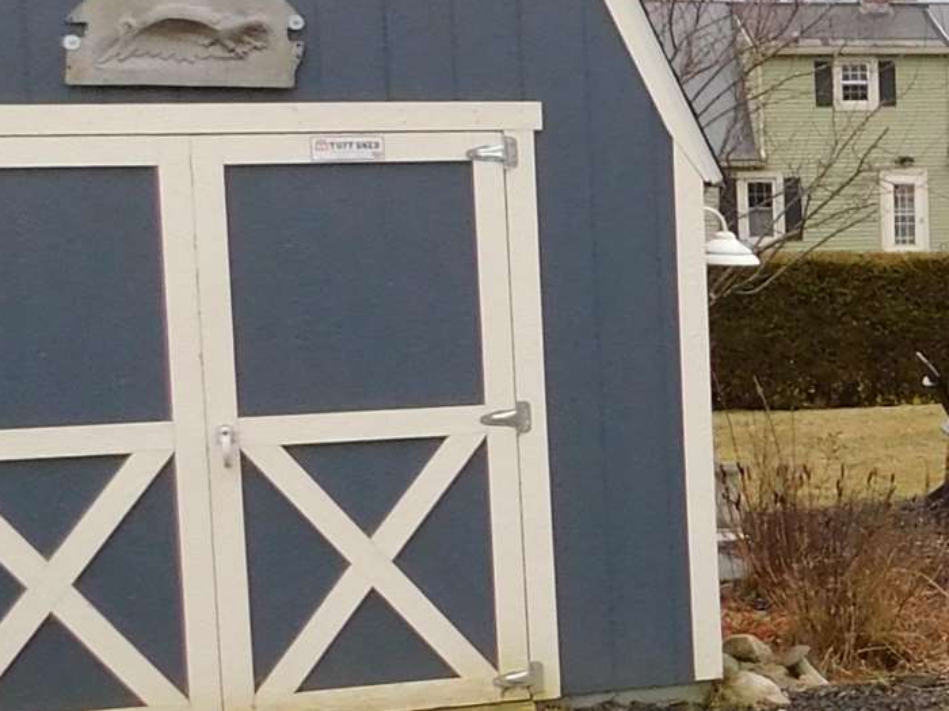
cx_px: 1687
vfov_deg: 14.6
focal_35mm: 101
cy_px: 404
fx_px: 2769
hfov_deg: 16.4
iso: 125
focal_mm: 4
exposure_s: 1/320
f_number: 3
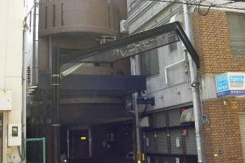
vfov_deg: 24.5
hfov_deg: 36.9
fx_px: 368
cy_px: 22
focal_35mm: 54
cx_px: 122
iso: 71
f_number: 2.9
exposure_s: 1/206
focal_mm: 5.8
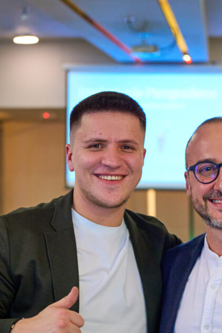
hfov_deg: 17.1
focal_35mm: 79
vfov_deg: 25.1
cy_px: 264
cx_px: 156
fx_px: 735
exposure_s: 1/100
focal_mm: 43.8
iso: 2000
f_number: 2.8
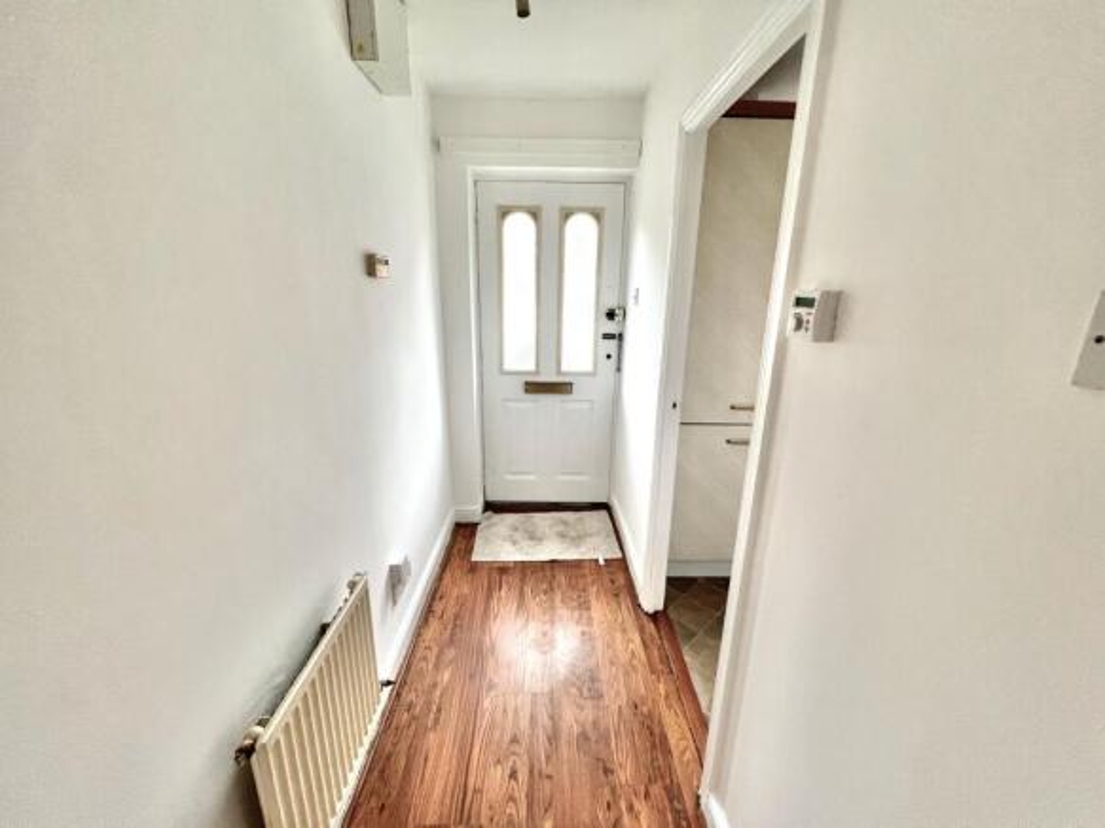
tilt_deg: -15.1
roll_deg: -0.1
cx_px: 552
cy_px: 414
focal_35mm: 13
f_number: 1.8
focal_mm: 1.57
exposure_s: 1/100
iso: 125
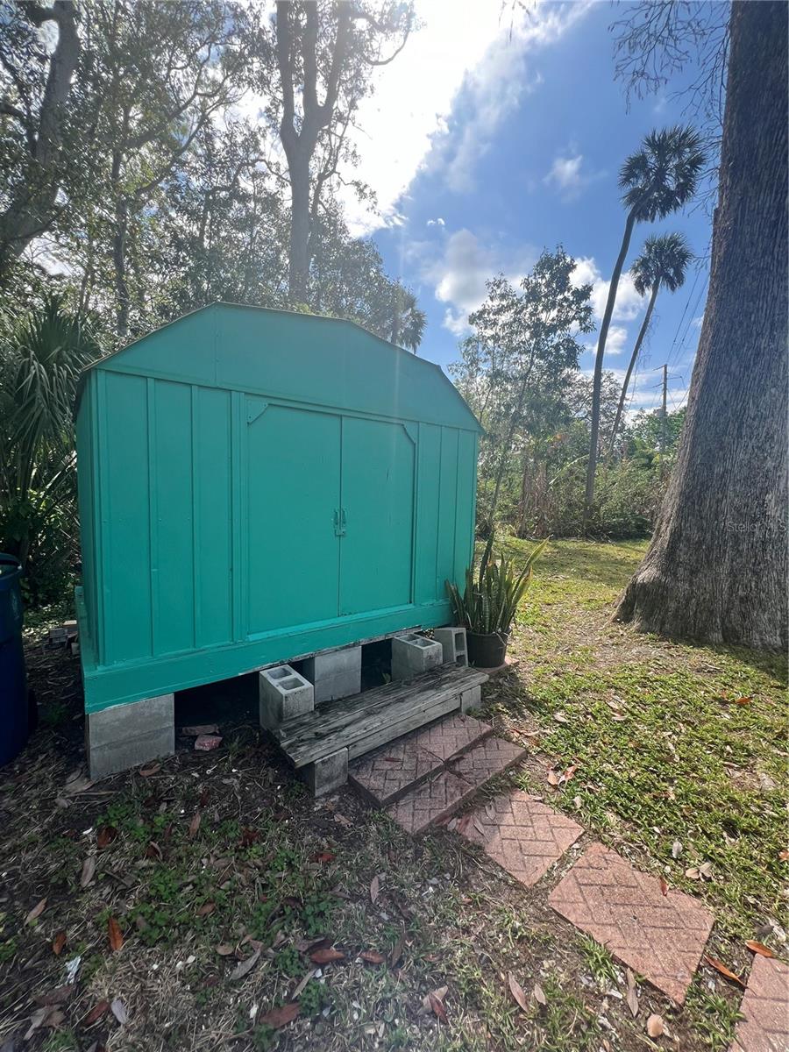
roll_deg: -1.0
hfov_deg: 89.9
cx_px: 394
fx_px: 395
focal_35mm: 13
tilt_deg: -6.5
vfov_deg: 106.2
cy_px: 526
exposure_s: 1/598
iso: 32
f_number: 1.8
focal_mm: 1.57
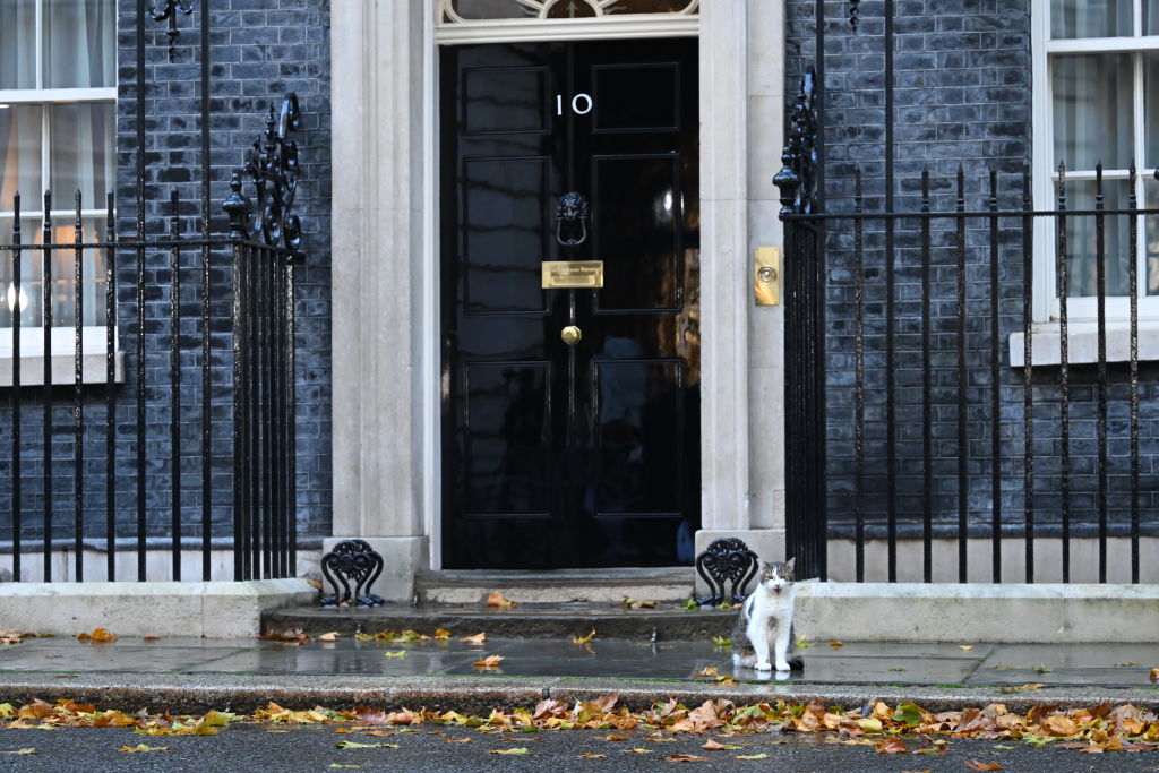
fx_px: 3509
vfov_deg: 12.6
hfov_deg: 18.8
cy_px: 386
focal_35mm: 109
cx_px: 580
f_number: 2.8
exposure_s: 1/500
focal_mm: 73
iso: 1250
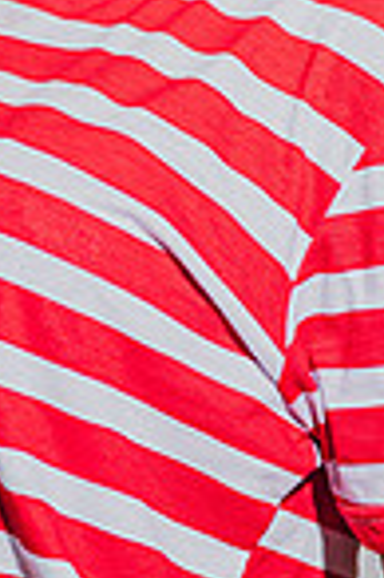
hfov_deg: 5.2
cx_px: 26
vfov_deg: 7.8
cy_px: -111
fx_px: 4202
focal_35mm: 262
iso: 125
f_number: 2.5
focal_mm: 85
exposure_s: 1/200
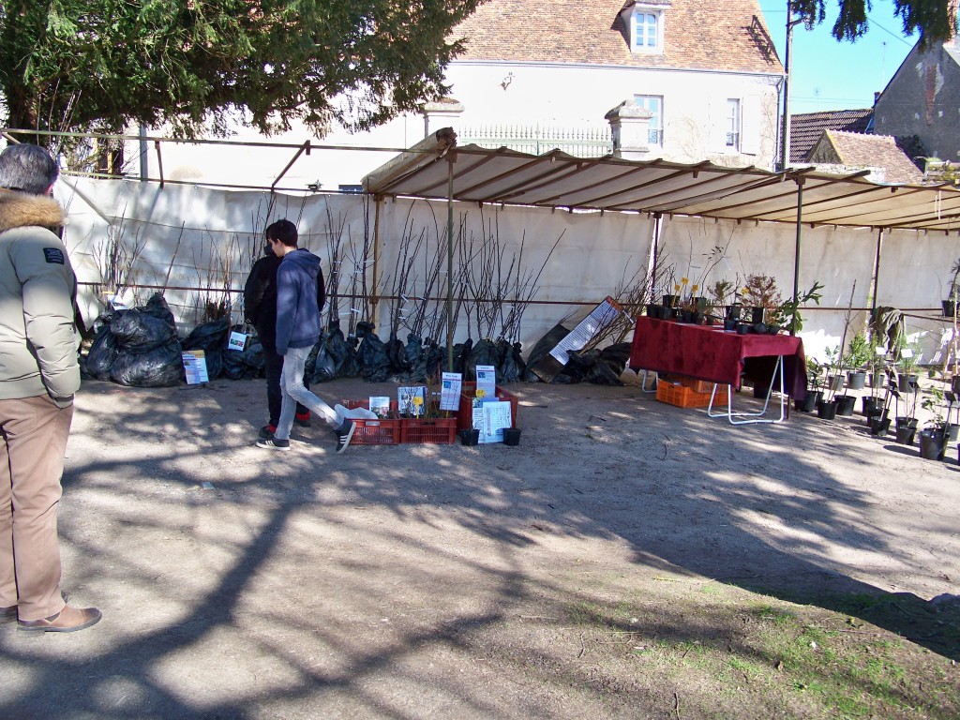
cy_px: 360
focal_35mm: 33
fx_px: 915
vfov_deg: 42.9
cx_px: 480
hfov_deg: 55.4
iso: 100
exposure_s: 1/250
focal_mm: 5.85
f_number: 2.8
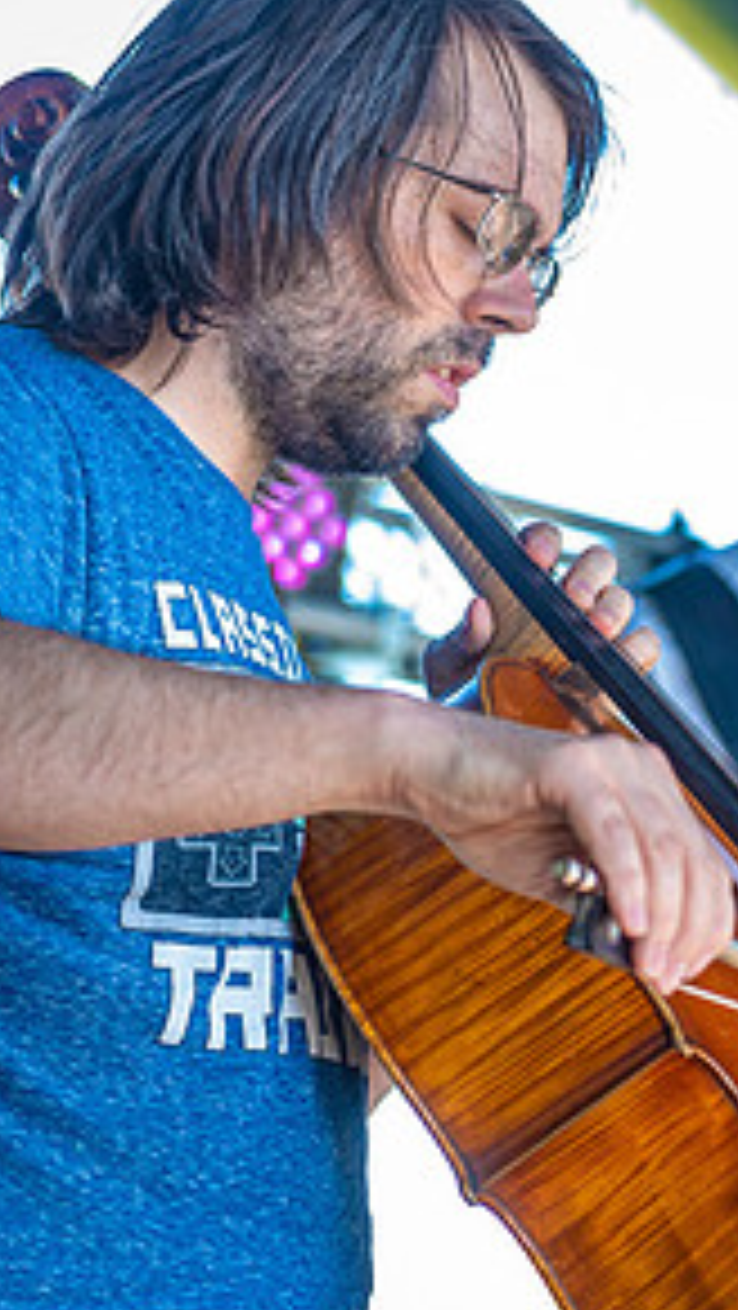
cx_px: 1256
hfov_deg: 8.1
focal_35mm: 146
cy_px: 790
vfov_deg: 14.7
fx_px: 5072
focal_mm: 70
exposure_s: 1/160
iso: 400
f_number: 4
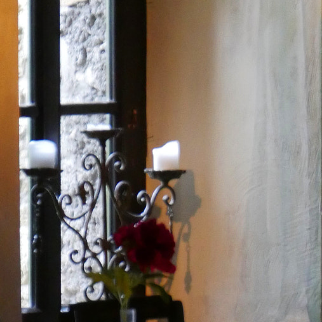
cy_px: 159
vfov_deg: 4.6
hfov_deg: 4.5
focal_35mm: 385
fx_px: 4052
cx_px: 361
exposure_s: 1/160
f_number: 5.4
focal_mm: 69
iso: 3200
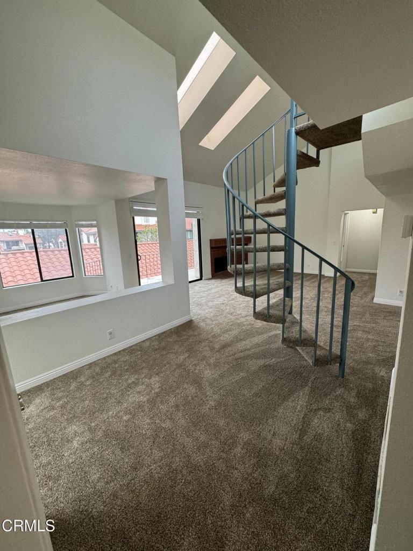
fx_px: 223
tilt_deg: -10.9
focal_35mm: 14
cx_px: 206
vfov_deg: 102.1
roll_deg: +2.4
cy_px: 276
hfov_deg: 85.7
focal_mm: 2.22
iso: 200
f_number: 2.2
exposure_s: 1/120
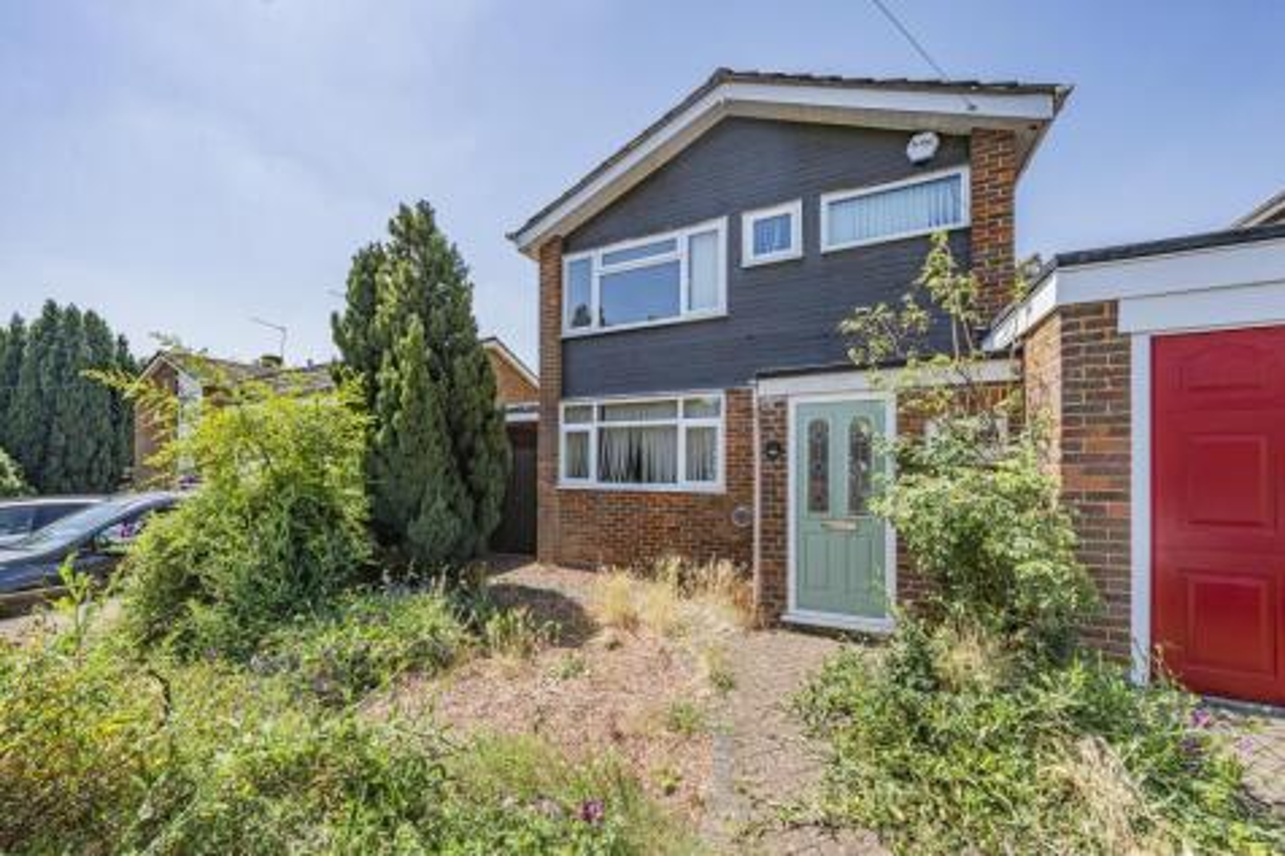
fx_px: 428
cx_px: 642
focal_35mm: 12
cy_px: 428
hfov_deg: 112.6
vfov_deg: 90.0
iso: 320
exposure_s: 1/640
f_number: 9
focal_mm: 12
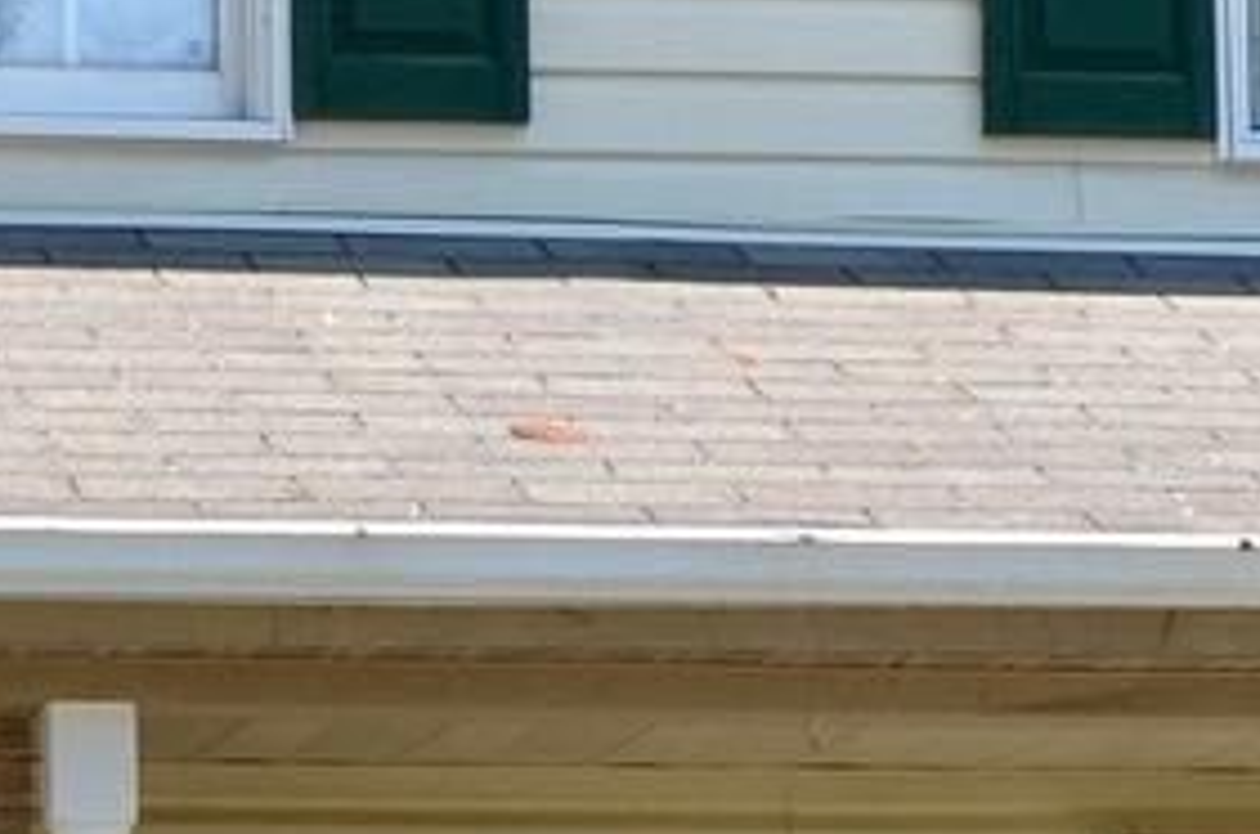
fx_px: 9149
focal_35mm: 262
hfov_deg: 7.9
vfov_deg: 5.2
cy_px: 852
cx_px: 117
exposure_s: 1/200
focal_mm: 24
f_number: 7.1
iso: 200
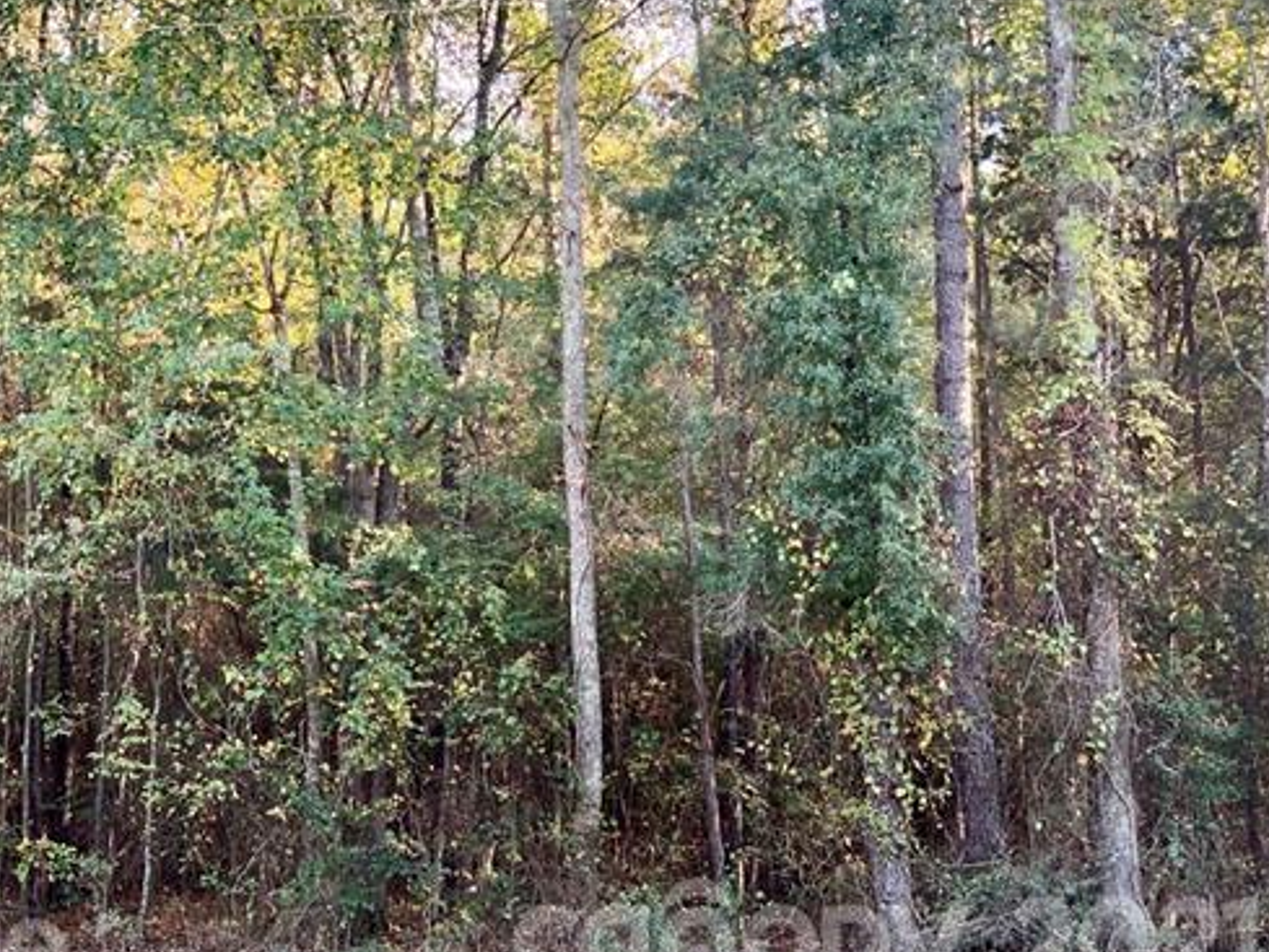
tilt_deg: +8.1
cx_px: 454
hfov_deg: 28.4
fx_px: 2493
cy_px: 446
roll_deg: -0.4
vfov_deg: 21.6
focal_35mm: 68
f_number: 2.4
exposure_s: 1/122
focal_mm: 6
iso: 100
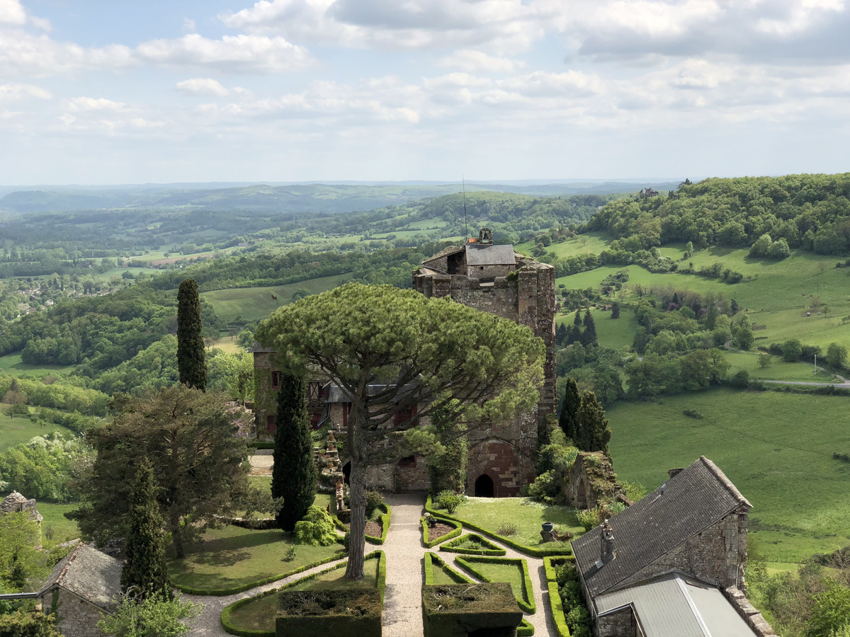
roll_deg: +1.7
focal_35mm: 52
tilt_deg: -5.5
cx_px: 425
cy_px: 318
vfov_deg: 28.0
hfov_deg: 36.8
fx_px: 1277
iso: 16
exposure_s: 1/2525
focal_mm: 6
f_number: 2.4
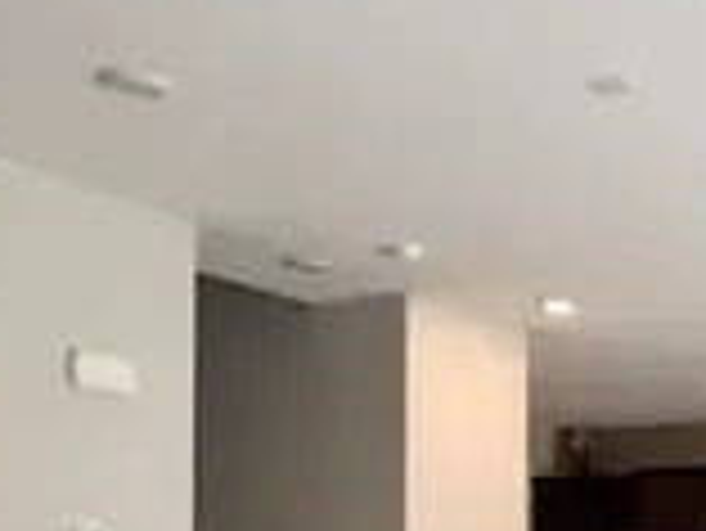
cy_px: 612
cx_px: 836
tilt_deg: -0.5
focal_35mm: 61
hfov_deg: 27.9
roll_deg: -1.6
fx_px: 1245
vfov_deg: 22.4
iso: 100
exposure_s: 1/120
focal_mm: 6.76
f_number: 1.78
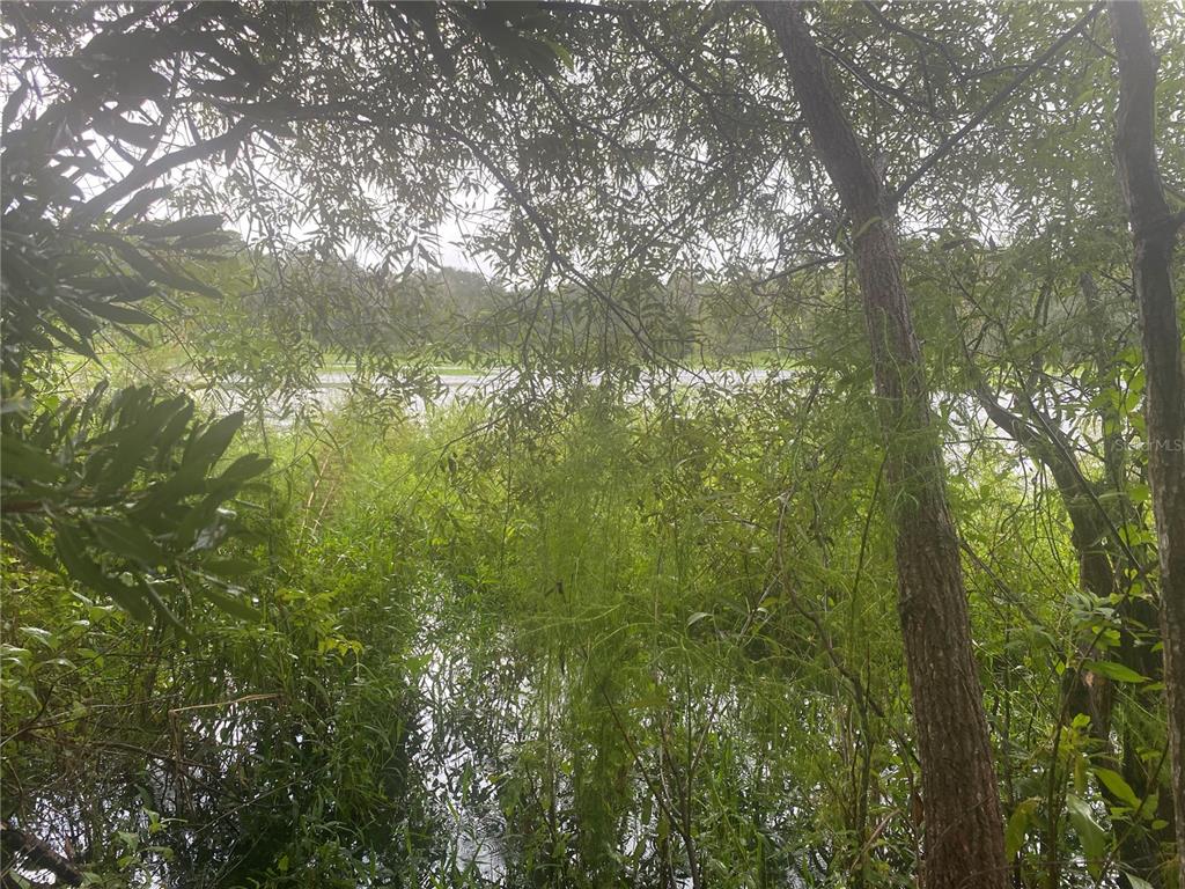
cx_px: 592
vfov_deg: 53.1
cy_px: 444
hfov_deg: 67.3
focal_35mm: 26
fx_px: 890
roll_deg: -0.3
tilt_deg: -5.4
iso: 32
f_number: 1.8
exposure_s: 1/237
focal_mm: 4.25
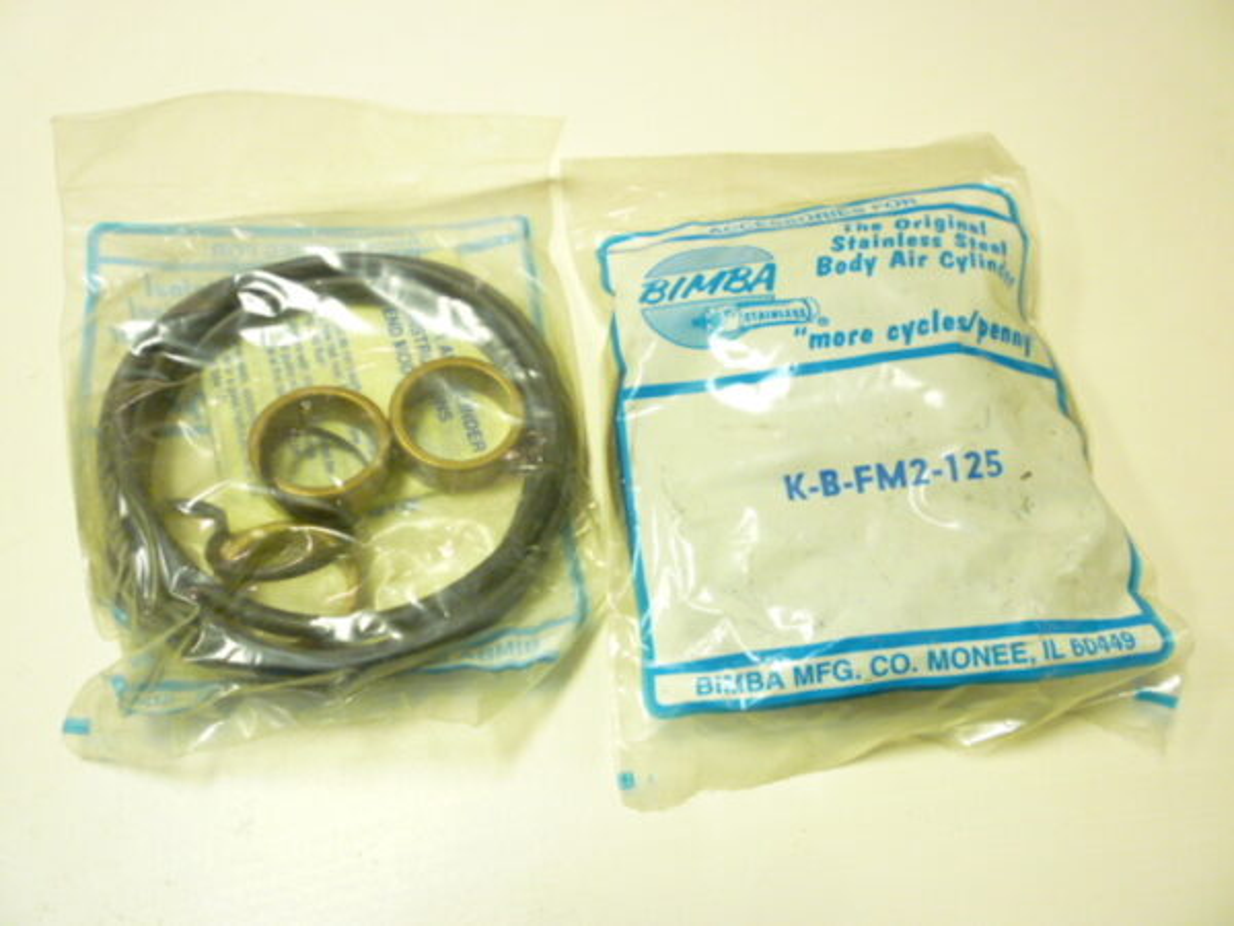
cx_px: 617
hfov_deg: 61.7
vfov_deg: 48.2
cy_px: 463
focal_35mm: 29
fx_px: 1034
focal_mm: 5.2
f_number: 3.3
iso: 400
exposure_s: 1/13
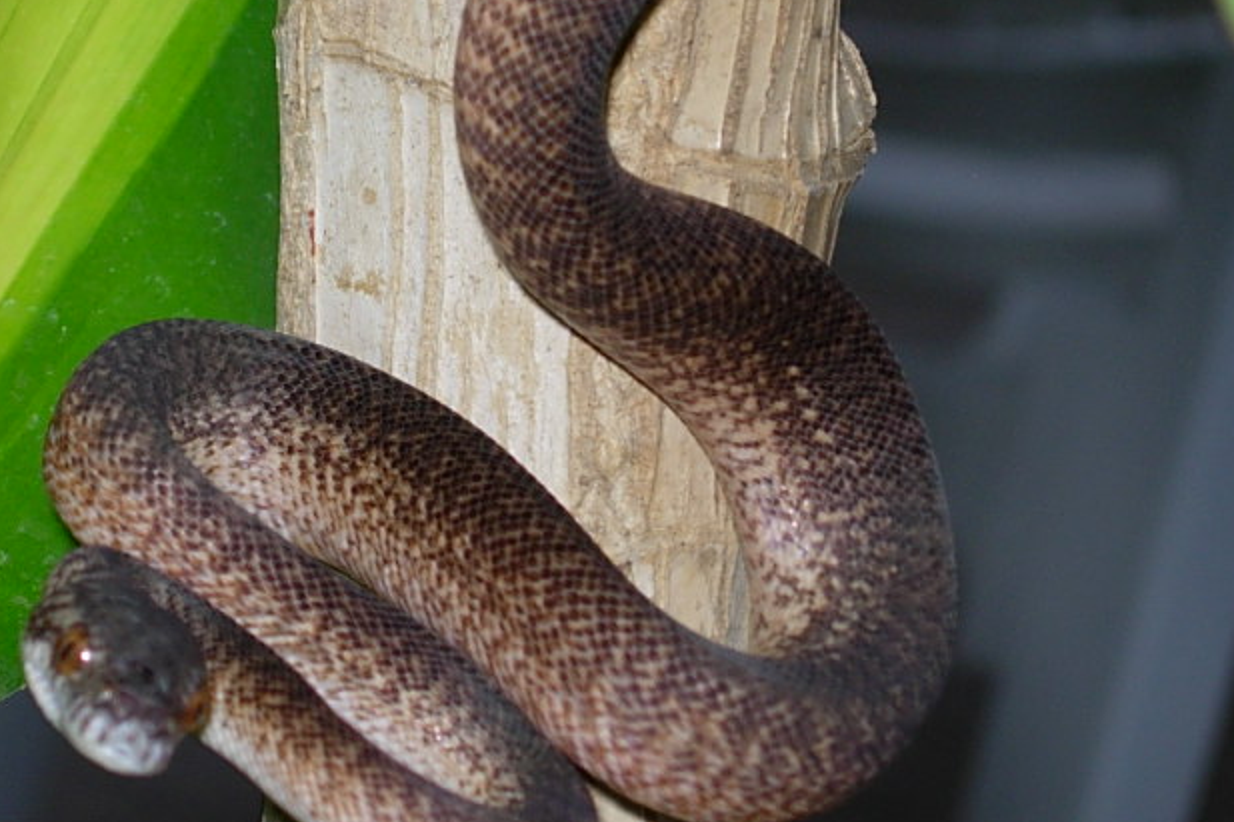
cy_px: 228
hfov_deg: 10.5
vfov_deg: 7.0
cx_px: 472
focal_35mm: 195
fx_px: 6682
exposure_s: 1/64
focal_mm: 23.4
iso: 79
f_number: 4.9
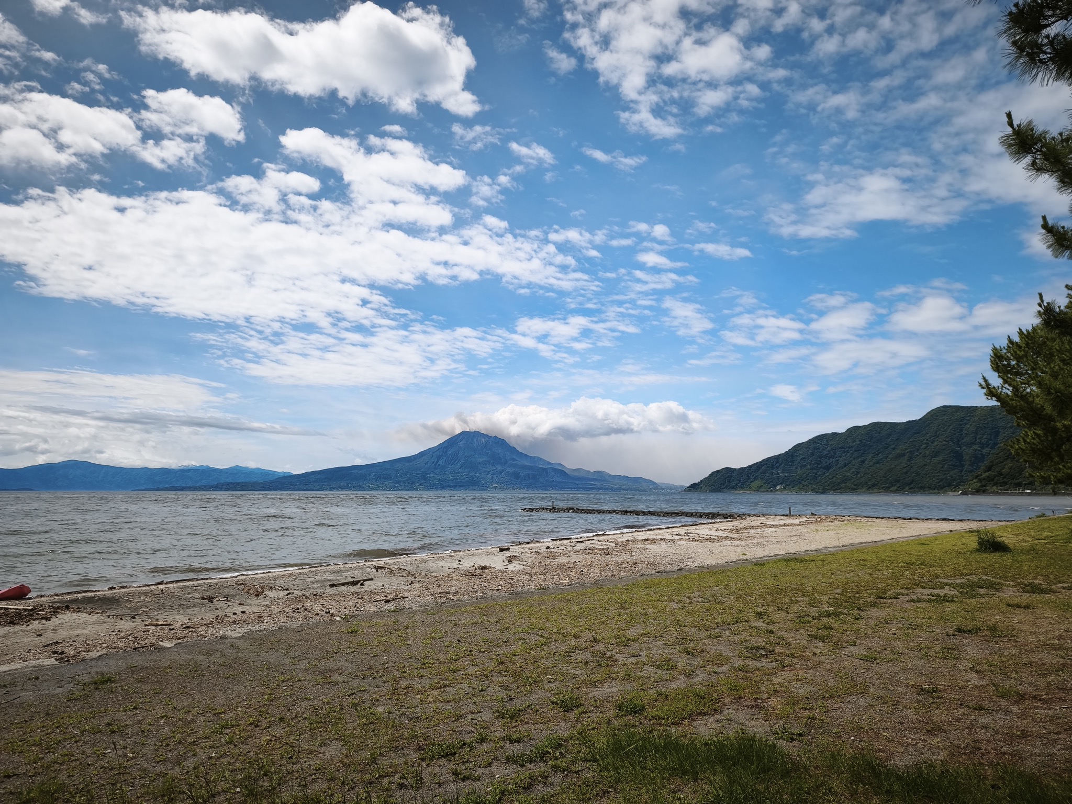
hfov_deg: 73.9
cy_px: 402
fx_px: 712
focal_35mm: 23
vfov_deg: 58.9
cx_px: 536
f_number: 1.62
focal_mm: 6.45
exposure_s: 1/4185
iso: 50
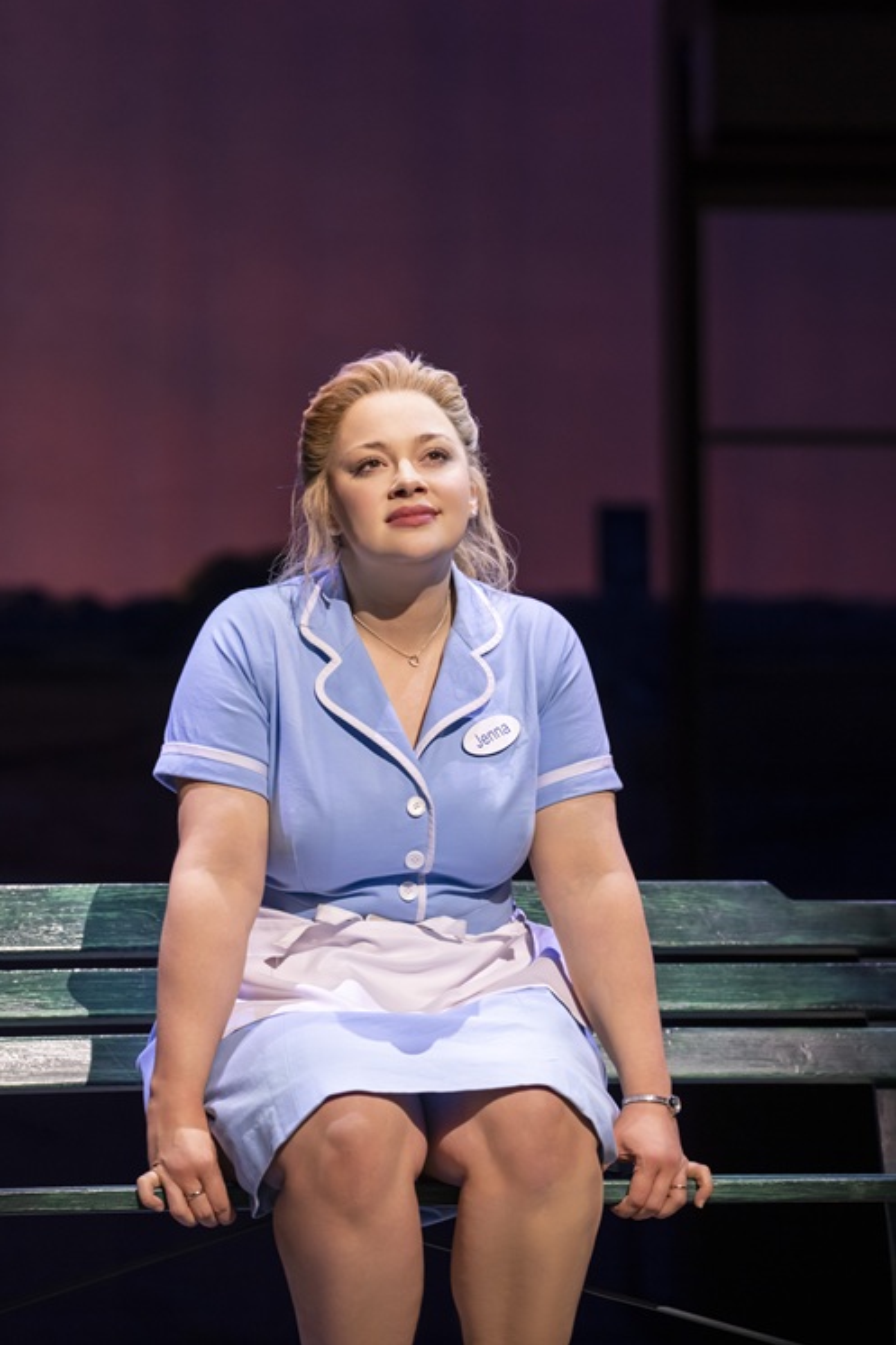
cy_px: 671
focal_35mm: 186
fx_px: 6947
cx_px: 447
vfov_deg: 11.1
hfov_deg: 7.4
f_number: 4
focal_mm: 185
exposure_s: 1/250
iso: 1250
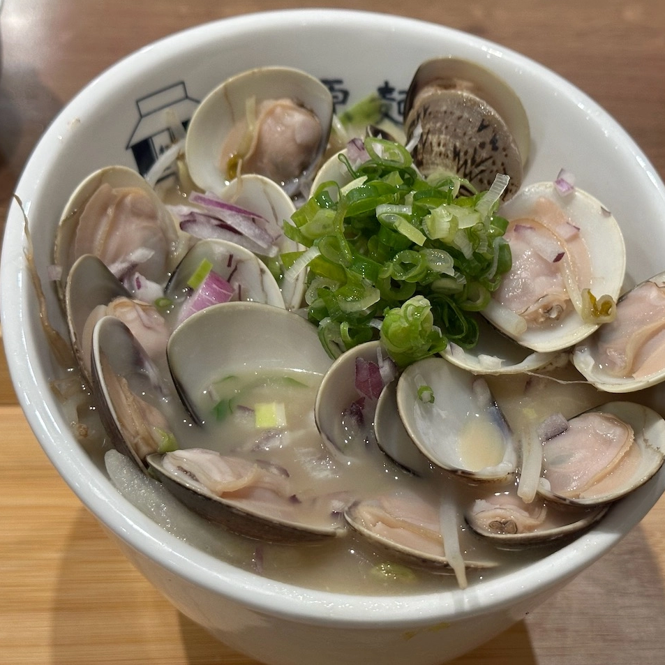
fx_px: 1239
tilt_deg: -43.4
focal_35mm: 57
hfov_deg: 30.0
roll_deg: -5.8
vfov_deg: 30.0
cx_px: 366
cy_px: 333
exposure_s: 1/60
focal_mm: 6.9
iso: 250
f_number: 1.8
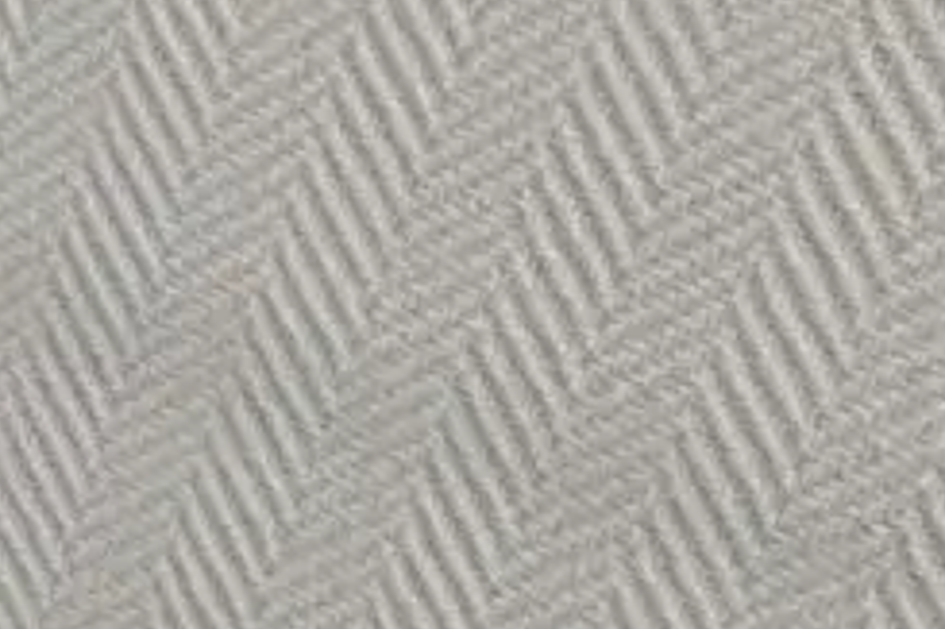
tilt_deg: -22.6
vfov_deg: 11.5
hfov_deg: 9.8
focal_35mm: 114
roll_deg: +2.9
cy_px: -324
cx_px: -2287
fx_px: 2990
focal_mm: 2.22
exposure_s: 1/99
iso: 200
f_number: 2.2
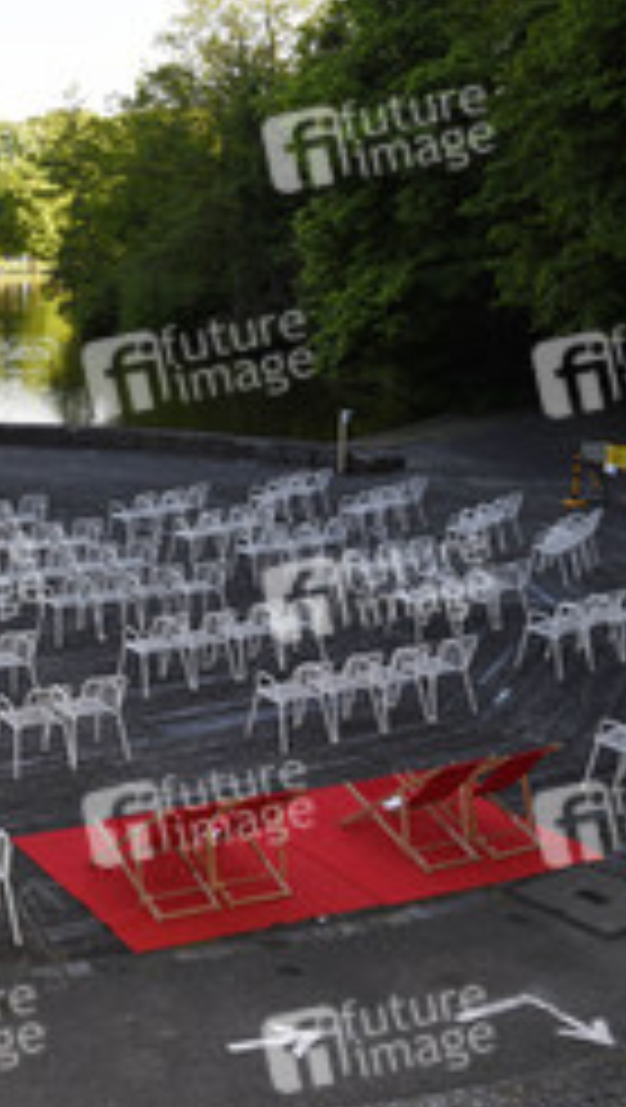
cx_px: -191
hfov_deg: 23.1
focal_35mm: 46
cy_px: 477
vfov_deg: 44.4
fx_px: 1353
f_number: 6.3
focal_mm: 24
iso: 200
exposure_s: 1/160
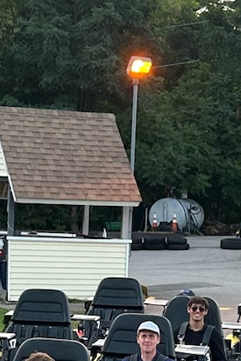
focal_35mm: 130
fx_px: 1305
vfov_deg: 15.4
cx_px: 139
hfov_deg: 10.5
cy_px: 391
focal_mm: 5.7
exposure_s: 1/184
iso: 50
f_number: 1.5
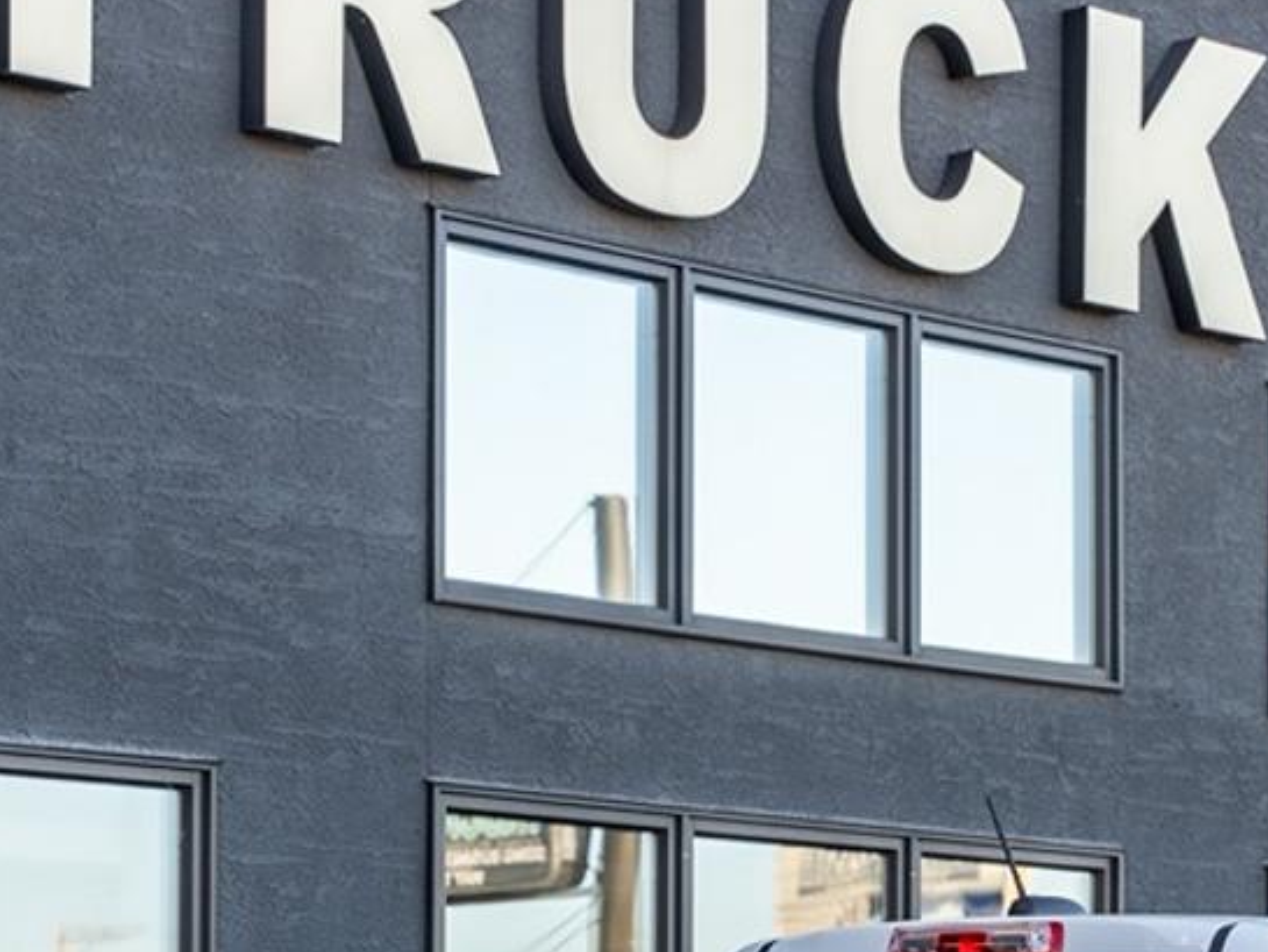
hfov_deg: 14.2
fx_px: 5056
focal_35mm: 138
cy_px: 1112
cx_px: 984
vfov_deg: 10.6
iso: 100
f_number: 4
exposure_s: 1/250
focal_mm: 46.1
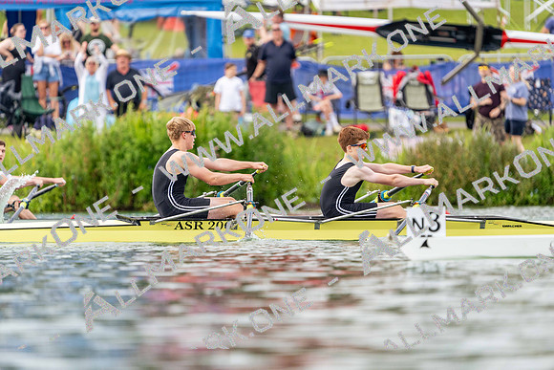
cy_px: 185
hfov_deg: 3.7
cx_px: 277
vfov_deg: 2.5
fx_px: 8604
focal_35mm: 559
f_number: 6.3
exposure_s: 1/1600
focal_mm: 559
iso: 800
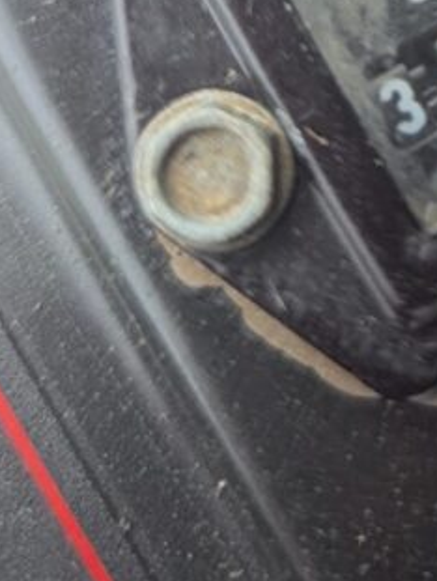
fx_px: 1327
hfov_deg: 17.2
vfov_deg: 21.7
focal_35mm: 79
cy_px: -220
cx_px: 615
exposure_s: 1/766
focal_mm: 6.9
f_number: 1.68
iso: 19
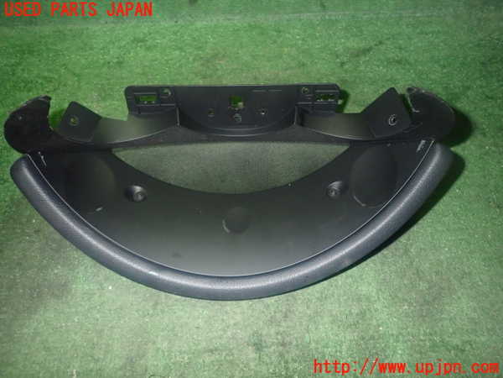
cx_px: 252
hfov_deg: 69.4
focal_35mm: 25
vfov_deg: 54.9
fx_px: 363
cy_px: 189
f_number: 5.6
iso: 800
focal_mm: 4.5
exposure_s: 1/30
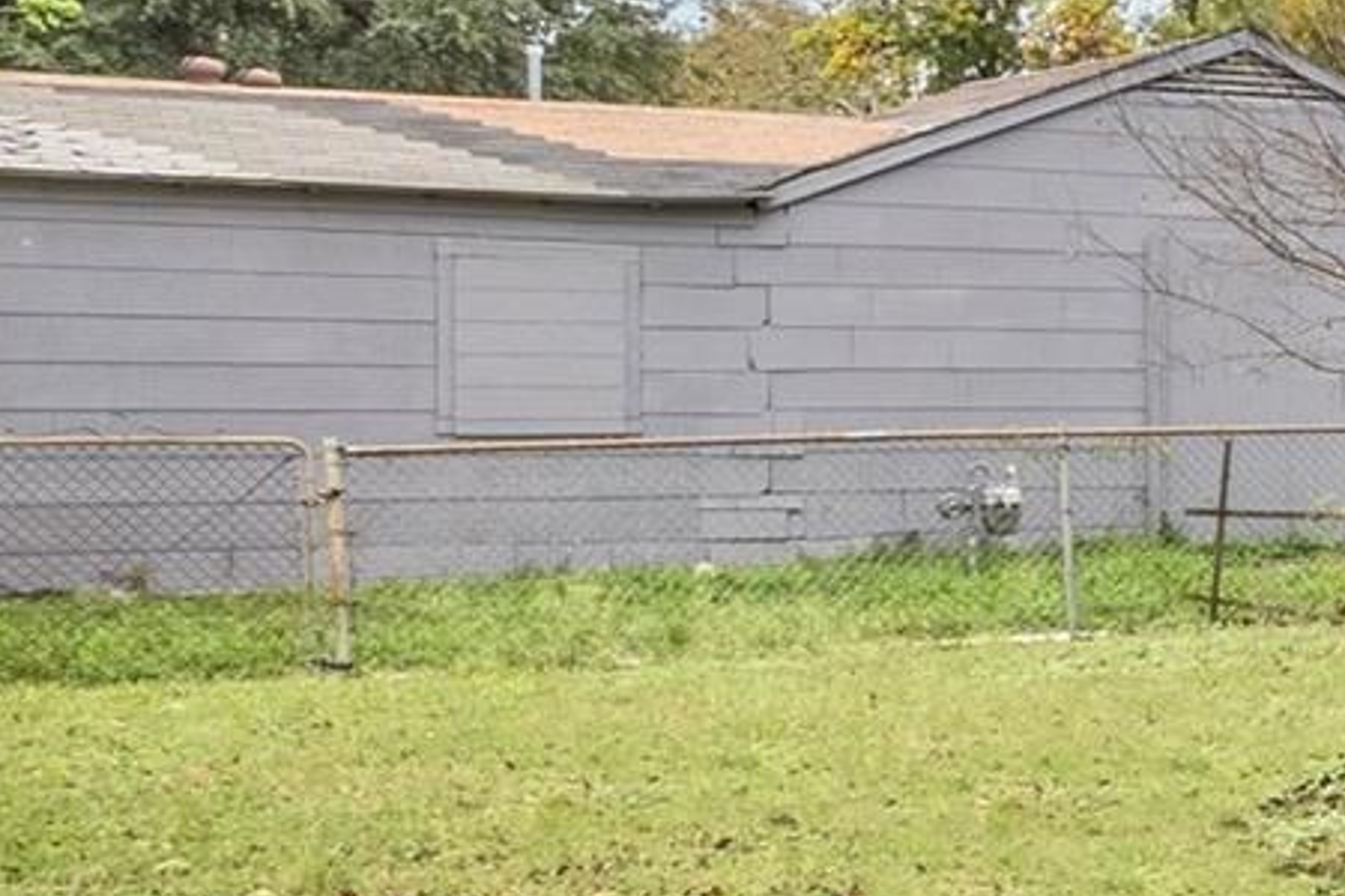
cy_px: 396
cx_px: 2744
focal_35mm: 82
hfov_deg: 17.3
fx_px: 3063
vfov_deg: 16.6
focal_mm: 12
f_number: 11
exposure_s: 1/200
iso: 200
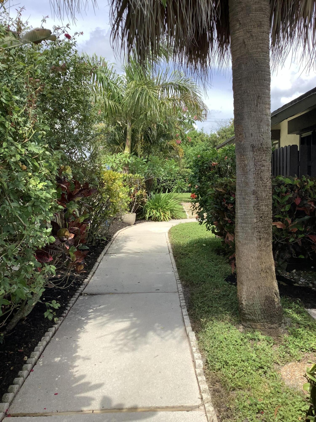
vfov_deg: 58.4
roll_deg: -2.0
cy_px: 211
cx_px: 158
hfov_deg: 45.4
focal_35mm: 31
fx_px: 377
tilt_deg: -6.0
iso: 25
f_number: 2.4
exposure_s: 1/849
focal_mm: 3.3
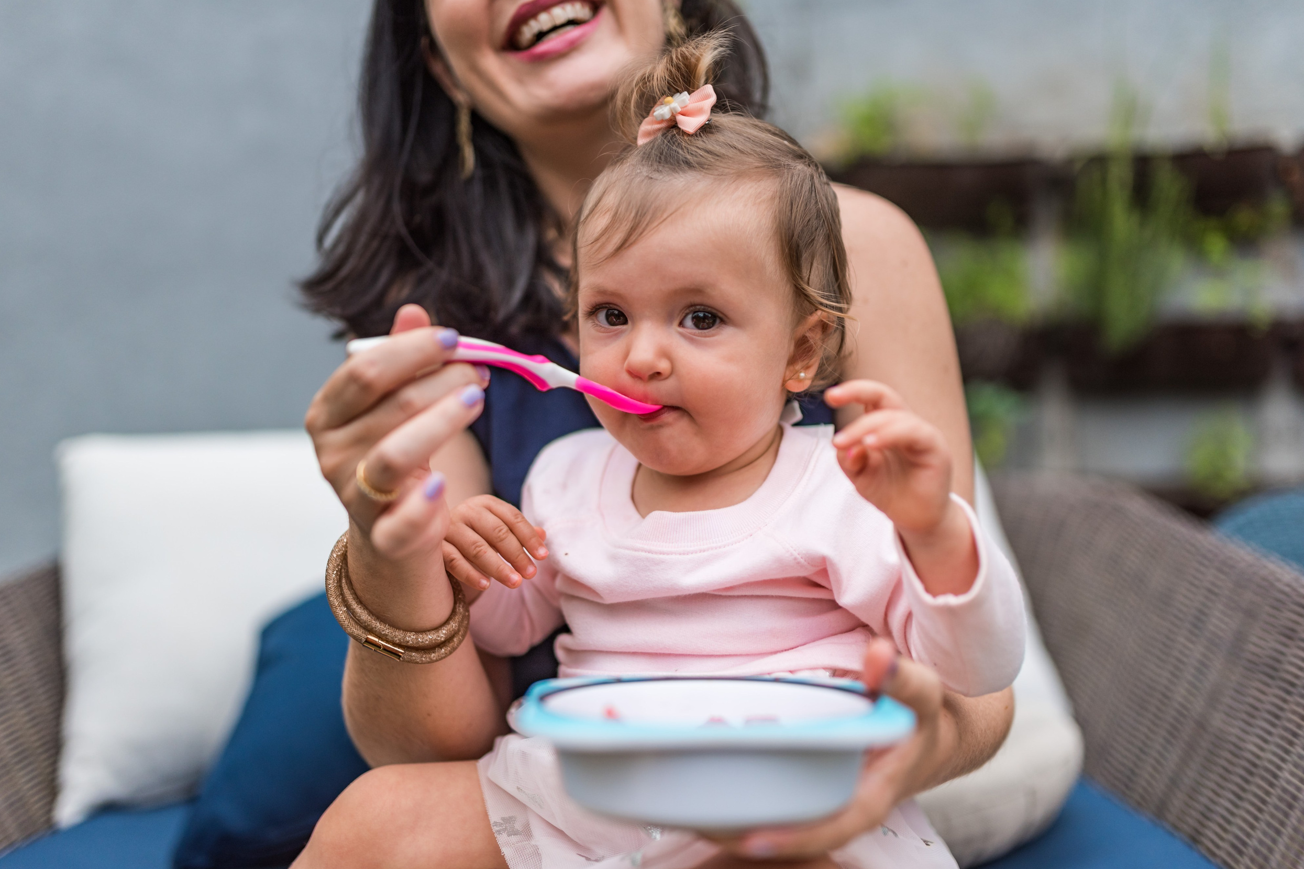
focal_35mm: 36
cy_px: 444
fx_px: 1304
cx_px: 655
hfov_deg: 53.1
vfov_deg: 36.9
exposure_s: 1/3200
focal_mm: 35
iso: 160
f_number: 1.6
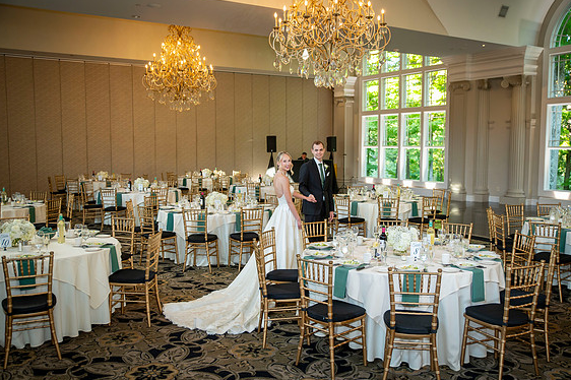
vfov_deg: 38.8
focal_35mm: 34
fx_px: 539
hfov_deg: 55.8
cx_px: 292
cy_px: 190
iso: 800
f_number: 2.8
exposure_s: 1/160
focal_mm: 32
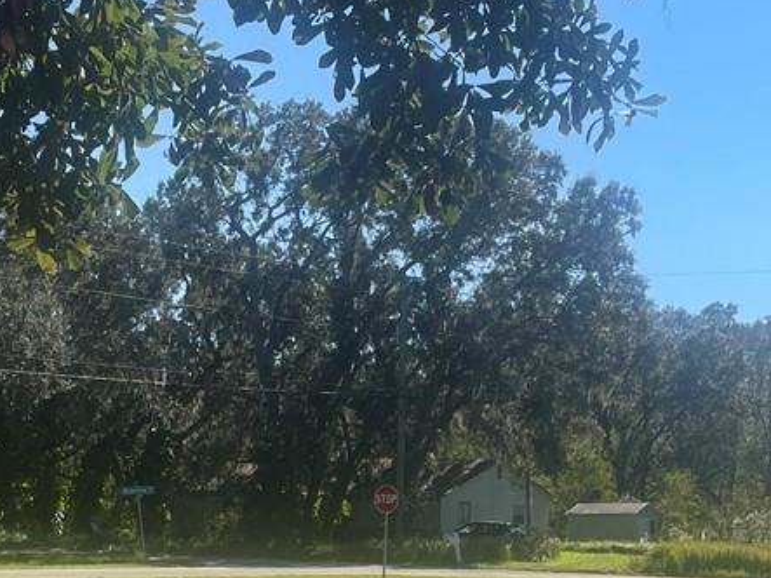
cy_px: 592
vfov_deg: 15.4
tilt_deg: -0.5
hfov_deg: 20.8
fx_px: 2093
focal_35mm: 94
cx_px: 244
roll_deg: -0.9
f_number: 1.6
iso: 32
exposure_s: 1/2747
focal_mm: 4.2
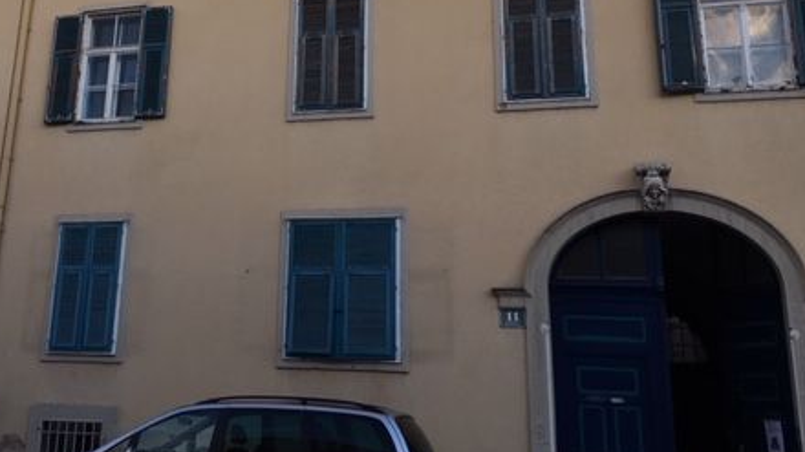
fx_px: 981
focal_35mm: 46
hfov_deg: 44.2
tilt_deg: +18.5
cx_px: 293
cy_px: 64
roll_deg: -3.1
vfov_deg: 25.3
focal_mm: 4.15
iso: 25
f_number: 2.2
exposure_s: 1/363
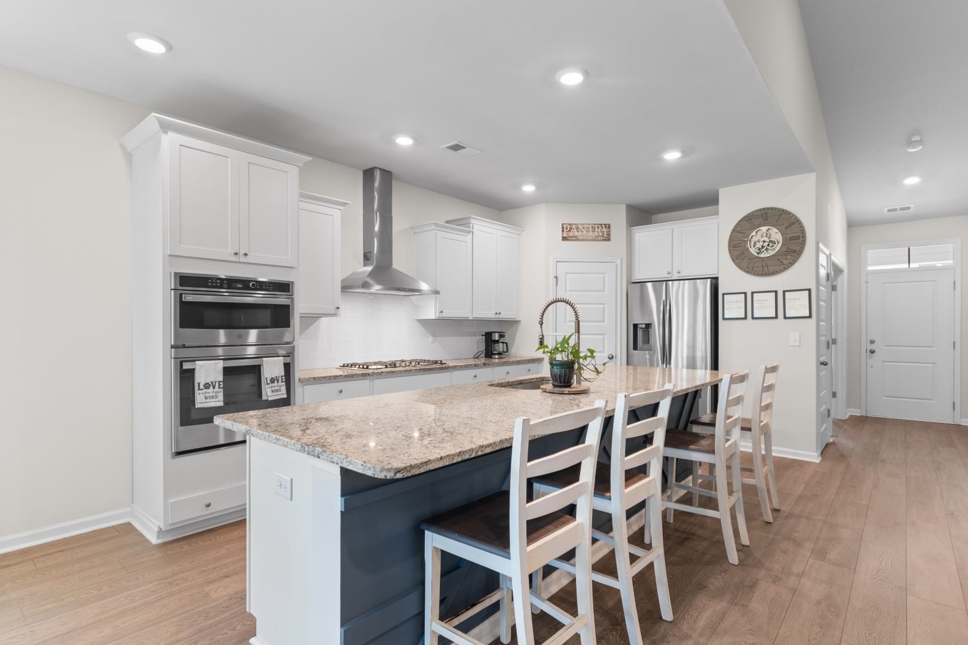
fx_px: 457
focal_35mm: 17
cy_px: 322
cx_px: 484
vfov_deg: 70.4
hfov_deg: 93.3
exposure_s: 1/3
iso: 100
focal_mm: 11.5
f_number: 4.8
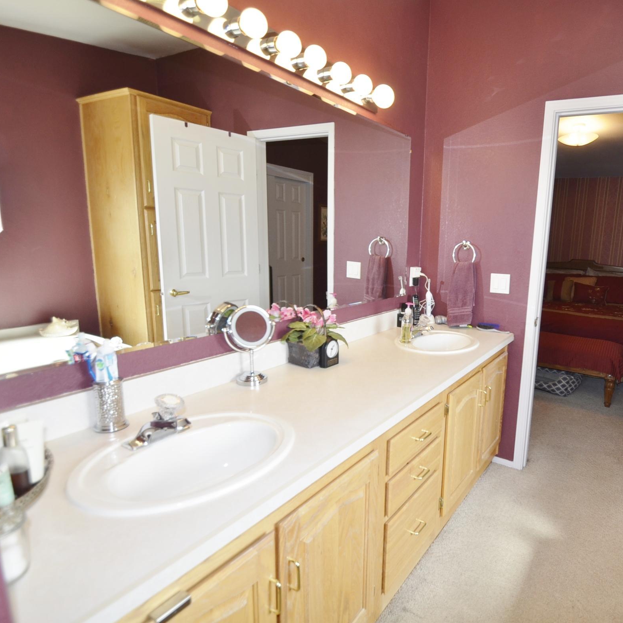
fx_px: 407
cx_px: 415
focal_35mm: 20
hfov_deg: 72.6
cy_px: 311
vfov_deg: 74.8
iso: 200
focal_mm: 10
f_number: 4.5
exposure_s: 1/80
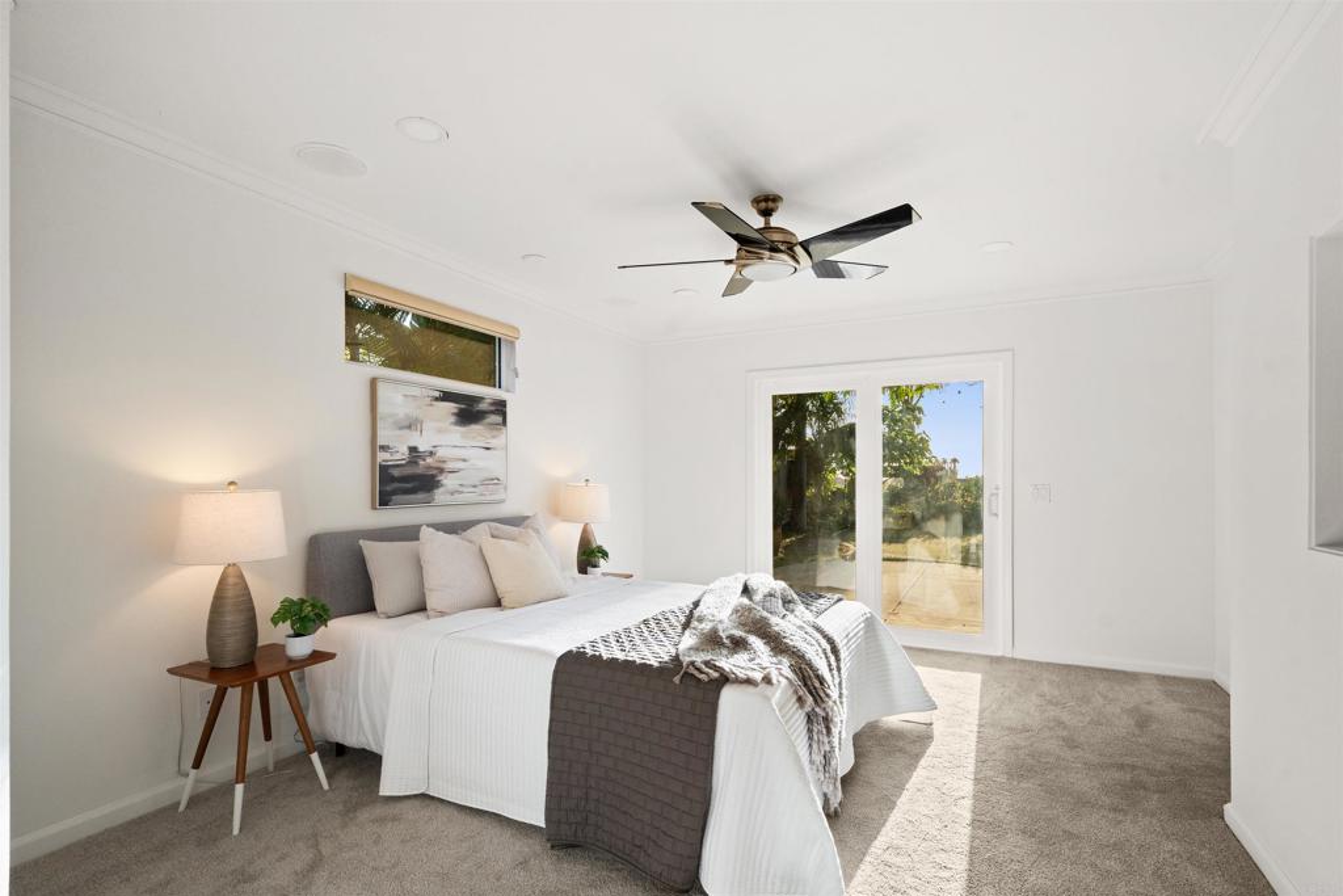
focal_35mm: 16
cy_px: 448
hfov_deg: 96.7
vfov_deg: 73.8
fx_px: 597
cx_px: 672
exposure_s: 1/250
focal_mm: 16
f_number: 6.3
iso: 640
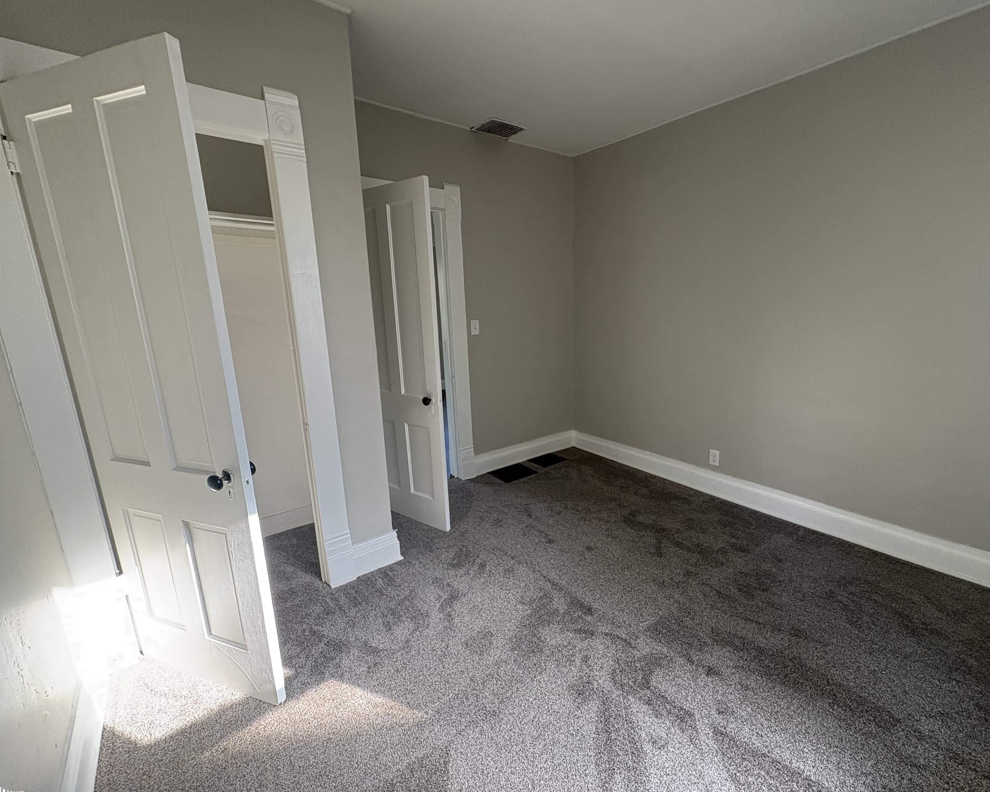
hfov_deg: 96.7
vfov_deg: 84.0
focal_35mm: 15
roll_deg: +1.7
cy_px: 405
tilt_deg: -12.6
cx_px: 522
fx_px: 439
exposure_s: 1/99
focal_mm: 2.22
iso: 200
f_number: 2.2
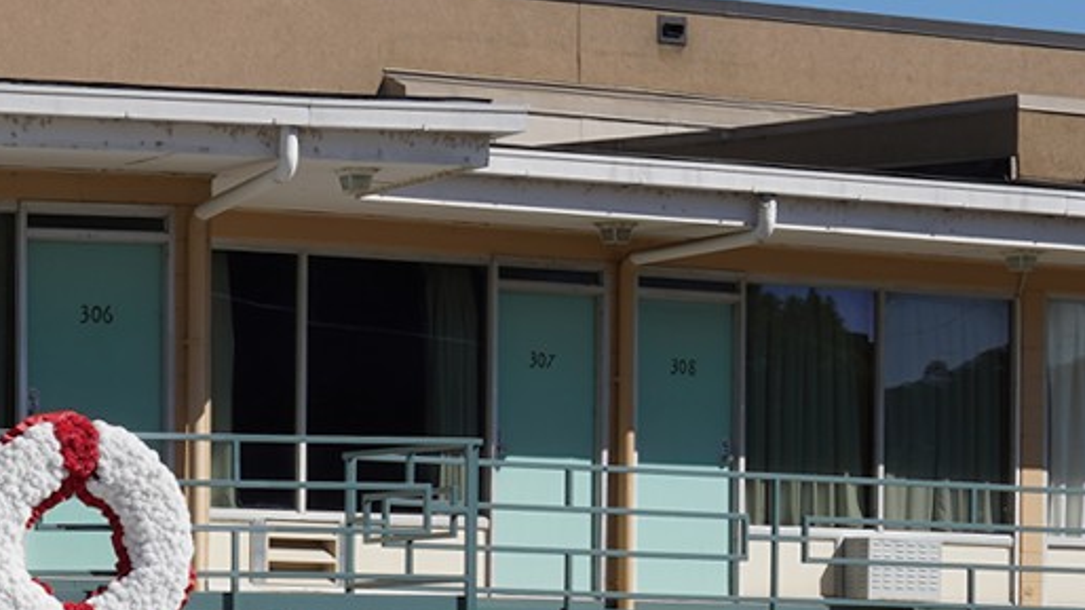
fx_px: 5868
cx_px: -450
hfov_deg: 10.3
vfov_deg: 5.9
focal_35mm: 204
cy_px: 834
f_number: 18
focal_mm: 50
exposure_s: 1/100
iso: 100
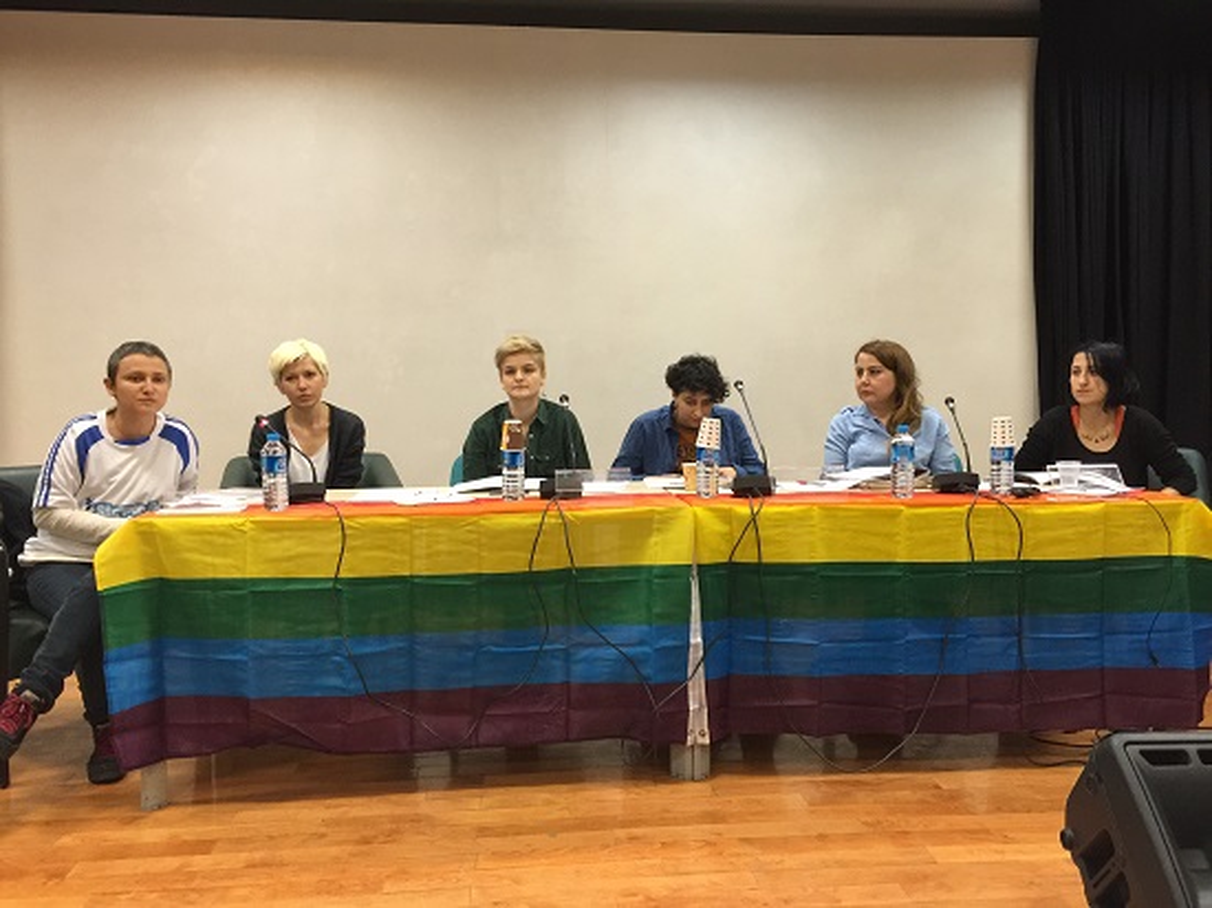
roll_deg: +0.7
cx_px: 606
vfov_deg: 48.2
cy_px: 454
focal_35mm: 29
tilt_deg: -2.2
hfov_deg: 61.7
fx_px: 1015
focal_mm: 4.15
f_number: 2.2
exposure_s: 1/17
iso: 125
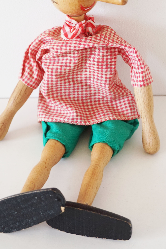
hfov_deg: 20.9
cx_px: 87
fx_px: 450
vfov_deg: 30.3
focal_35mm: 65
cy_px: 52
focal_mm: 24
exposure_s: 1/60
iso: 250
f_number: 4.5
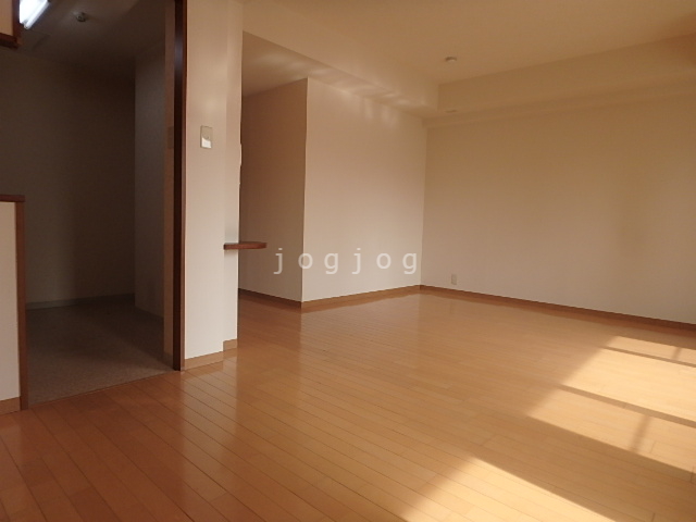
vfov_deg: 63.4
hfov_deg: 79.0
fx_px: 422
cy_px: 261
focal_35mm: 21
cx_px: 348
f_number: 3.5
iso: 125
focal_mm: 3.7
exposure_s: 1/125
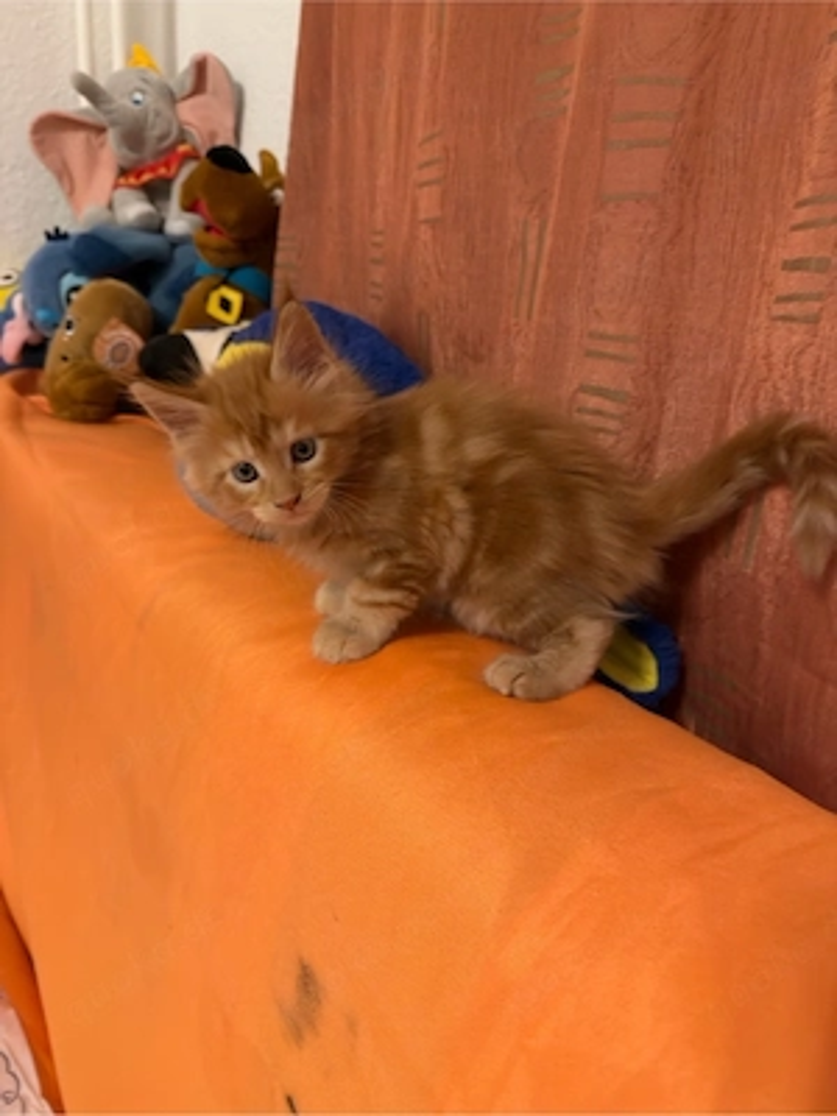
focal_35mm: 24
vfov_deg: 71.6
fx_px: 774
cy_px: 558
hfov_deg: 56.8
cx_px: 418
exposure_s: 1/32
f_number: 1.78
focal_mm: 6.76
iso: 500
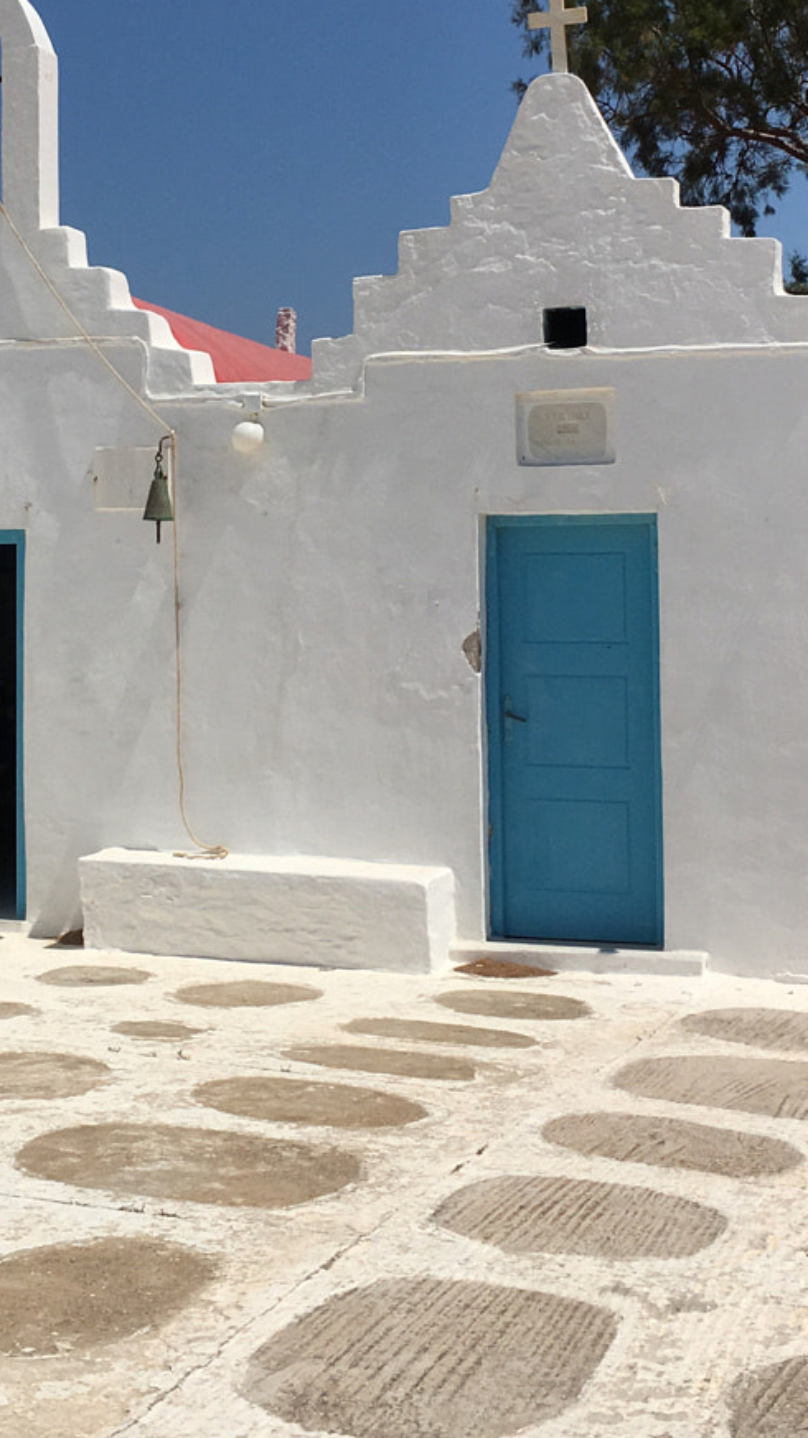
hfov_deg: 20.6
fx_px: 2211
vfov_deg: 35.6
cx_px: 241
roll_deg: -0.2
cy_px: 442
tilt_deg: +3.6
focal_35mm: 58
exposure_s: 1/5128
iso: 25
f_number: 2.2
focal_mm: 4.15
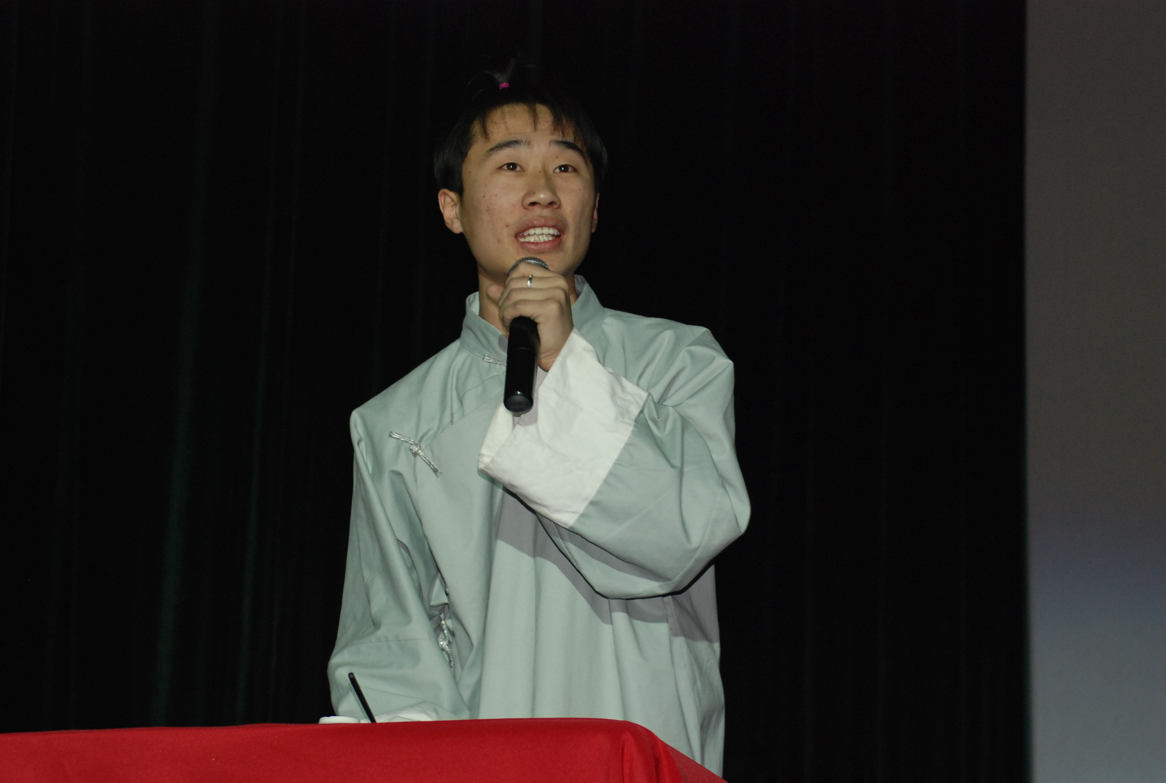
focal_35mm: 138
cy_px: 392
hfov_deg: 14.8
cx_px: 583
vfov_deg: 10.0
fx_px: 4479
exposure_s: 1/60
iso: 500
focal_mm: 92
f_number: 6.3
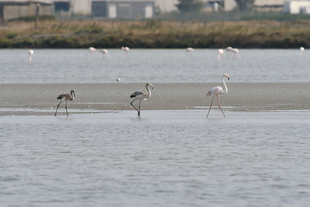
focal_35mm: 900
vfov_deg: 1.5
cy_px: 104
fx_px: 7749
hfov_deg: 2.3
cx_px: 155
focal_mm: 600
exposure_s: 1/2500
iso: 400
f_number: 8
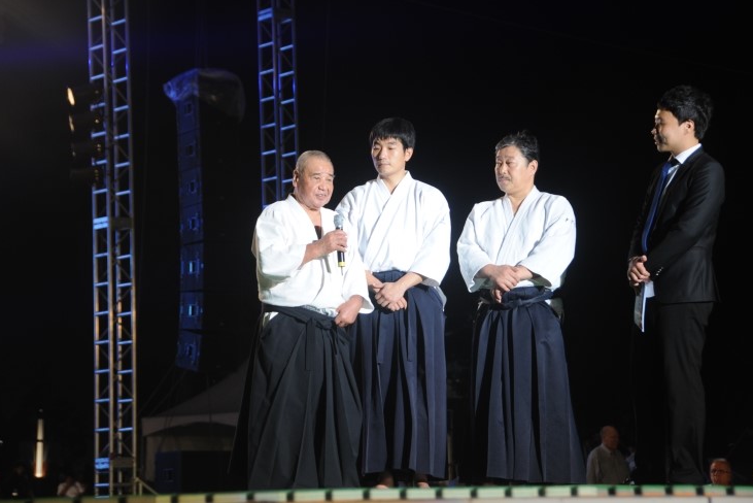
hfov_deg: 20.7
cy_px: 251
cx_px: 375
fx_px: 2061
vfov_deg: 13.9
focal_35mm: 99
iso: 400
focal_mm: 65
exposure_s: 1/40
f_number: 5
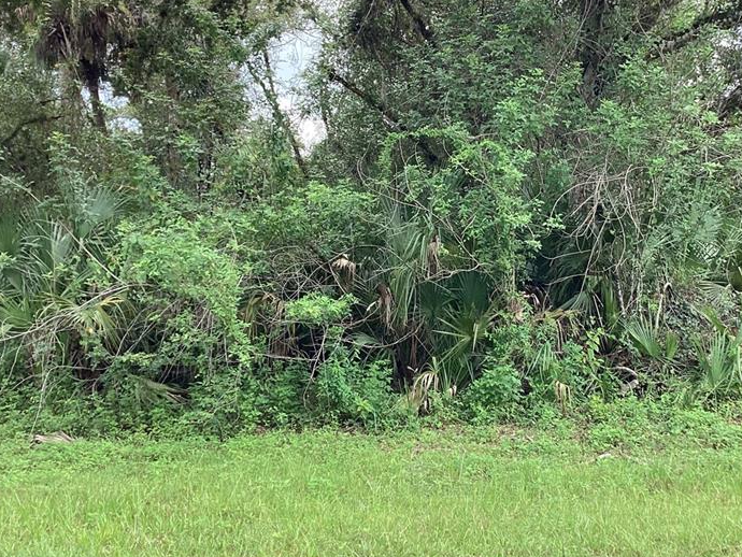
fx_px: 986
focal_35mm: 46
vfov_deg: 31.5
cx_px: 494
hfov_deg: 40.7
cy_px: 275
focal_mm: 3.3
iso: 32
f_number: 2.4
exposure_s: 1/120
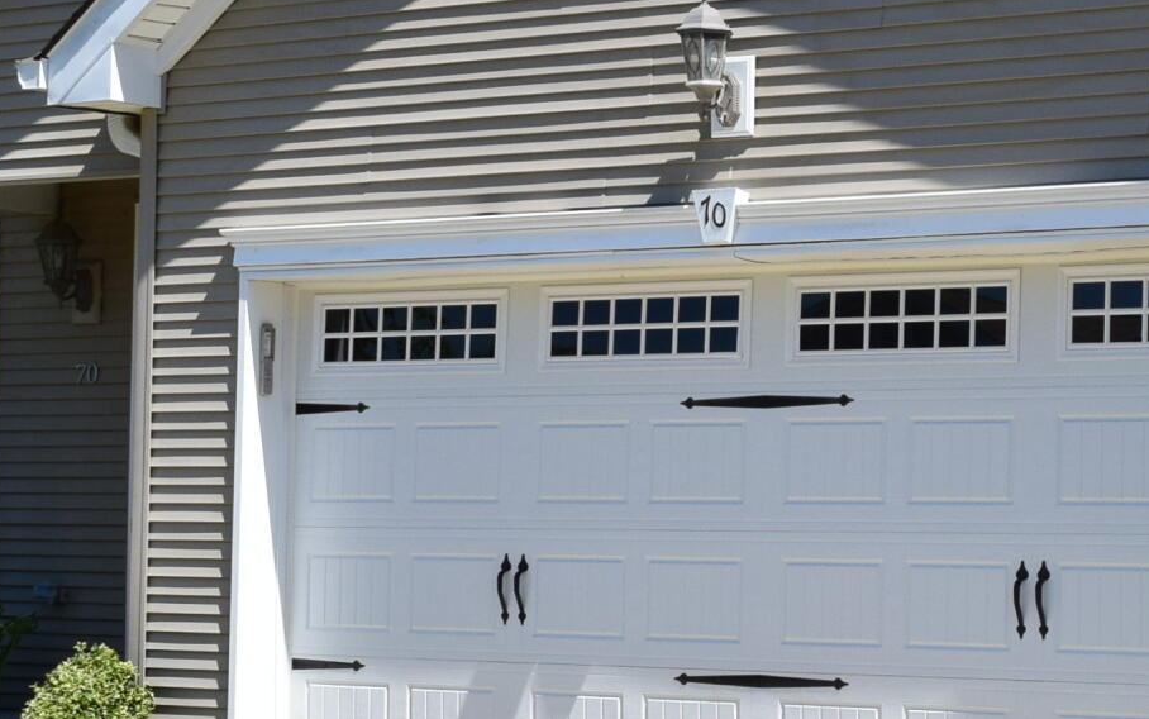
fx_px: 3163
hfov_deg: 19.9
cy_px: 331
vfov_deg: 13.0
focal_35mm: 101
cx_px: 1181
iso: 320
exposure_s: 1/500
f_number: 11
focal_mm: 20
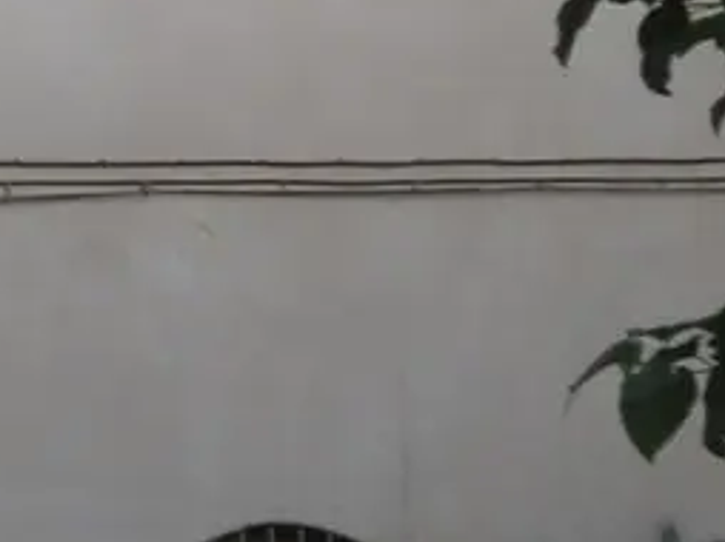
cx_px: -411
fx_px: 2197
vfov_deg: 14.0
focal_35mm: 105
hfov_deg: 16.7
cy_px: 419
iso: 100
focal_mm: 4.7
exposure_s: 1/200
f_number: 2.8
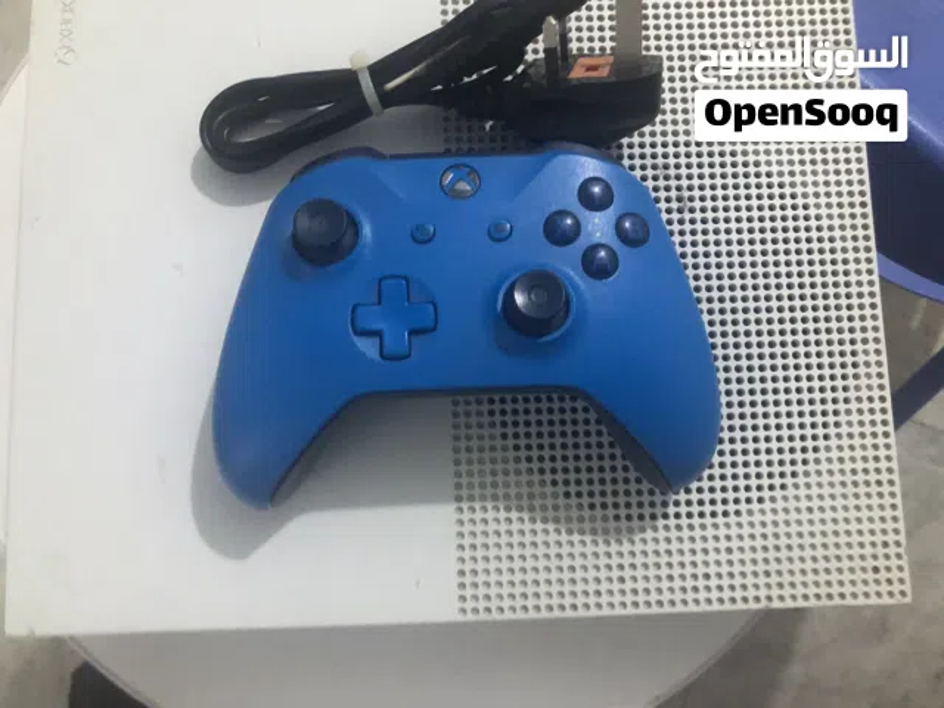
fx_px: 764
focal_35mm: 28
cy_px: 354
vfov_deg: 49.7
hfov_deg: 63.4
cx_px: 472
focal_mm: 3.99
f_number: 1.8
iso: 100
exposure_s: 1/6
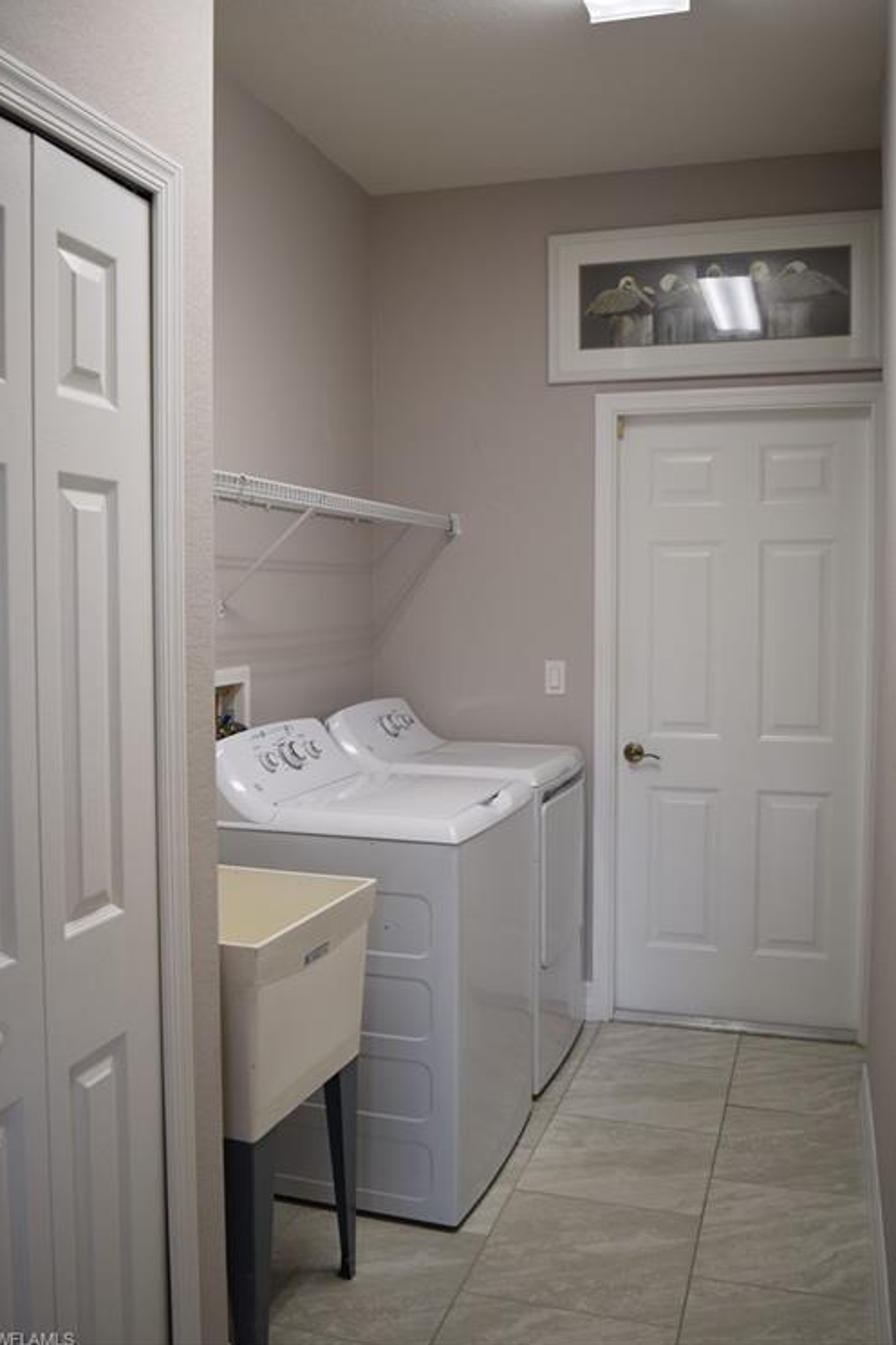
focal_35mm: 33
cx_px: 443
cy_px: 658
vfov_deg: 57.9
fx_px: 1214
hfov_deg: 40.5
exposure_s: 1/80
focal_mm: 21
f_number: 4.5
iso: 400
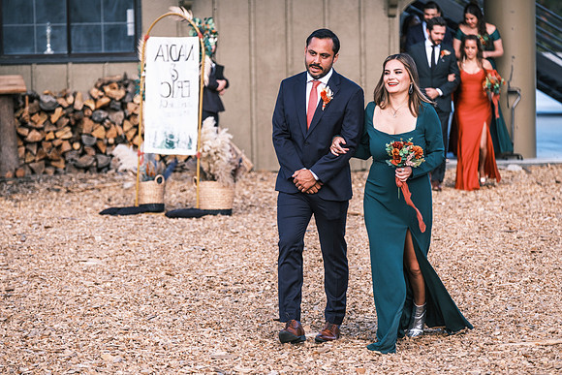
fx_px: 2592
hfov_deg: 12.4
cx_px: 281
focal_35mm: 166
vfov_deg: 8.3
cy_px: 188
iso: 400
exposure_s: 1/850
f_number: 2.8
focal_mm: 110.6
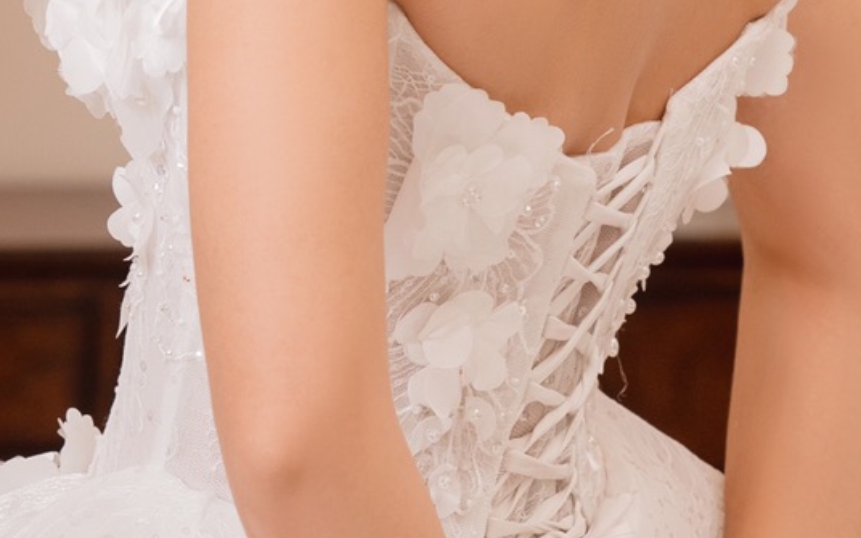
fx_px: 6265
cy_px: 377
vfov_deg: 4.9
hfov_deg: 7.9
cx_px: 329
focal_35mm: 267
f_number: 3.5
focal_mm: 61
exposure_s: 1/200
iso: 500
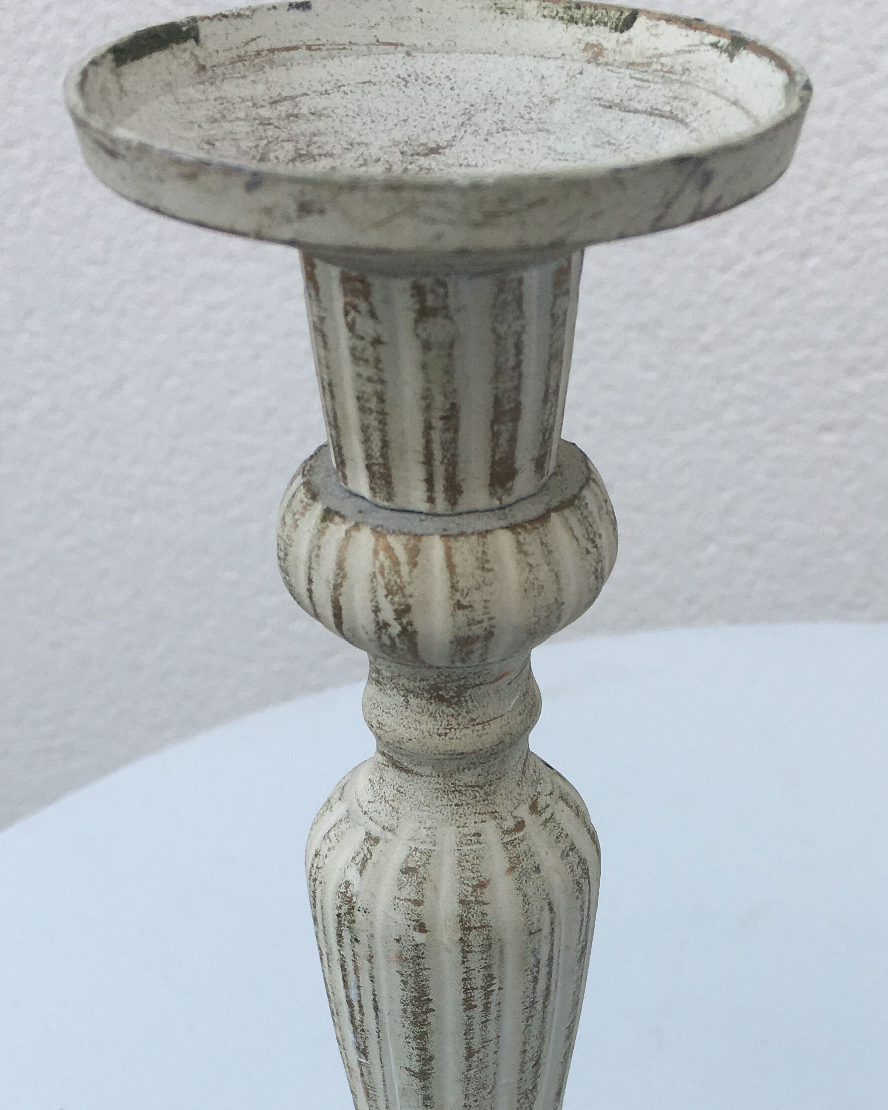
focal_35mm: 51
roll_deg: -5.6
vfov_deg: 35.2
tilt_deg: -37.4
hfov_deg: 29.7
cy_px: 925
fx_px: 1676
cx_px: 494
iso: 25
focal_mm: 4.15
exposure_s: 1/371
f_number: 2.2
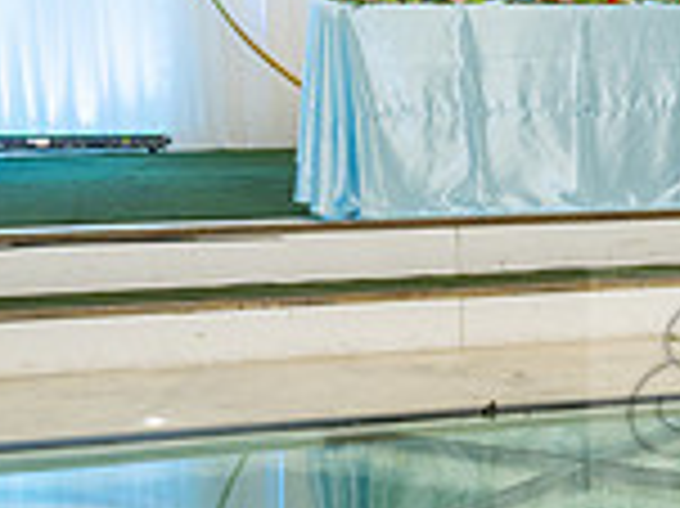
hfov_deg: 17.2
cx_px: 1025
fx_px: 2022
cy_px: 262
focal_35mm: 103
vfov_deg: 14.3
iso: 800
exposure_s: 1/160
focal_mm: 24
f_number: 3.2
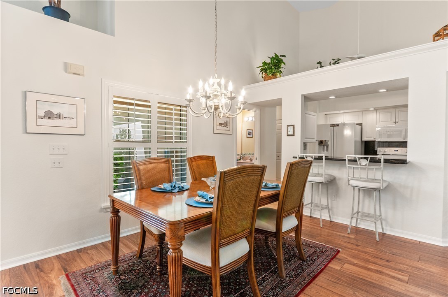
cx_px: 224
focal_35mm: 18
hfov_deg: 90.1
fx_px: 224
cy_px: 148
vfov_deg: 67.2
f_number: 8
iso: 200
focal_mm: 12
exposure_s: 1/3
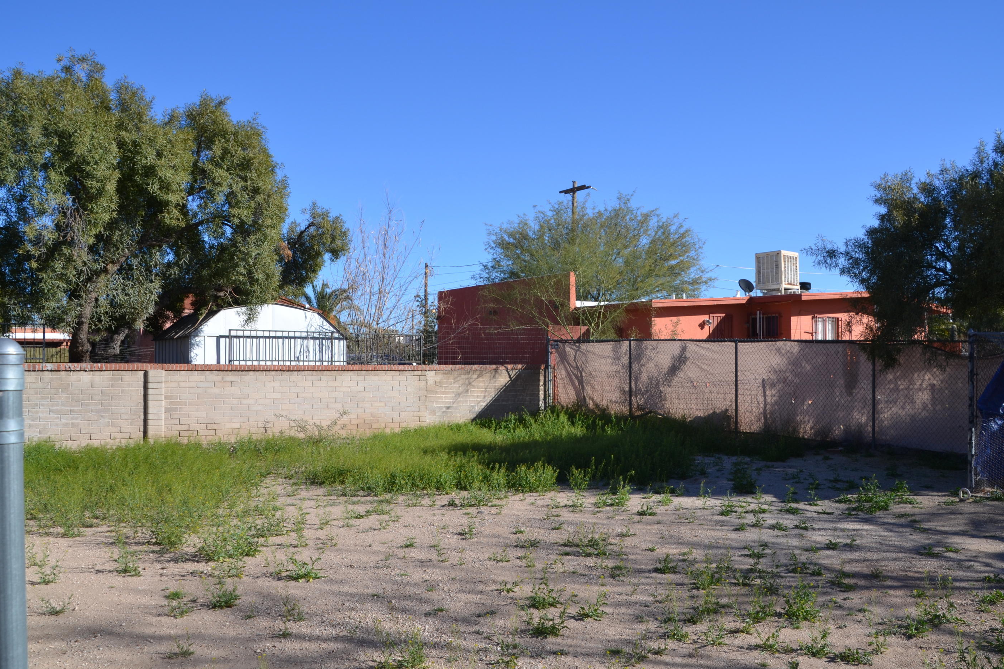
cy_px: 356
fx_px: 809
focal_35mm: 29
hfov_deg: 63.6
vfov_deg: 44.9
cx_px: 521
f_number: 8
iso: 100
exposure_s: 1/250
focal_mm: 18
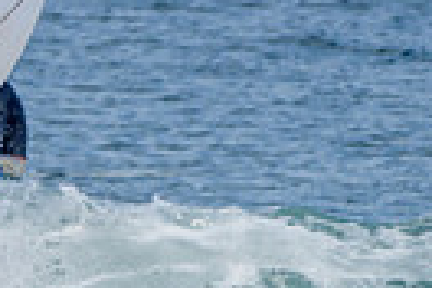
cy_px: 313
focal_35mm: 2680
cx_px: -92
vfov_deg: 0.5
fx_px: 32157
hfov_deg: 0.8
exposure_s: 1/1250
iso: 160
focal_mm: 500
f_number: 5.6
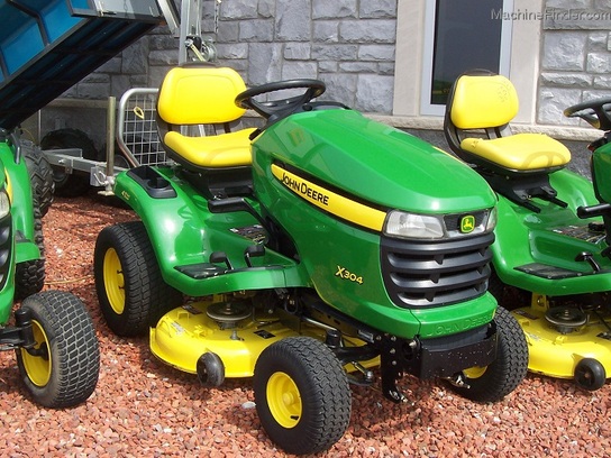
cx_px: 306
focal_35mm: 46
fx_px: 812
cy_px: 229
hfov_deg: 41.2
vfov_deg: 31.5
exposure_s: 1/250
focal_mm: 7
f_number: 5.6
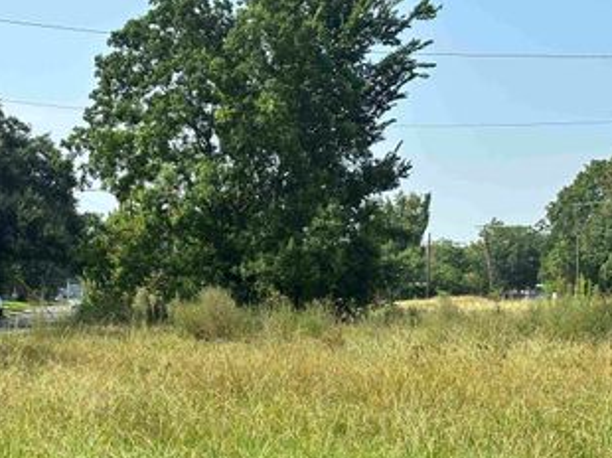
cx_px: 235
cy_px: 303
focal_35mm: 84
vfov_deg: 17.5
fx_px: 1484
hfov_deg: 23.3
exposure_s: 1/1642
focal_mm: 5.96
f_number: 1.6
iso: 32
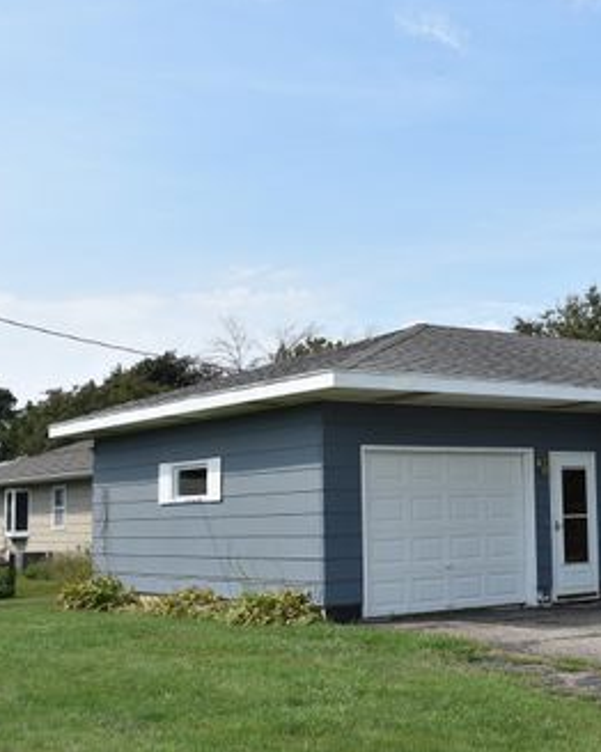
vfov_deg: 34.9
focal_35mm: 54
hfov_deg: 27.0
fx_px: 1195
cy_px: 371
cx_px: 564
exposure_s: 1/250
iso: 100
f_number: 8
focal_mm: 25
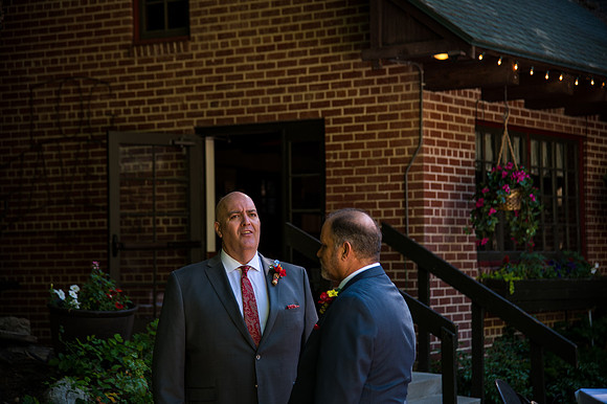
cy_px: 199
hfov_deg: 23.6
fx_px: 1453
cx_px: 308
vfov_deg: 15.8
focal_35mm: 86
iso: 320
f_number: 4
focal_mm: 85
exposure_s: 1/320
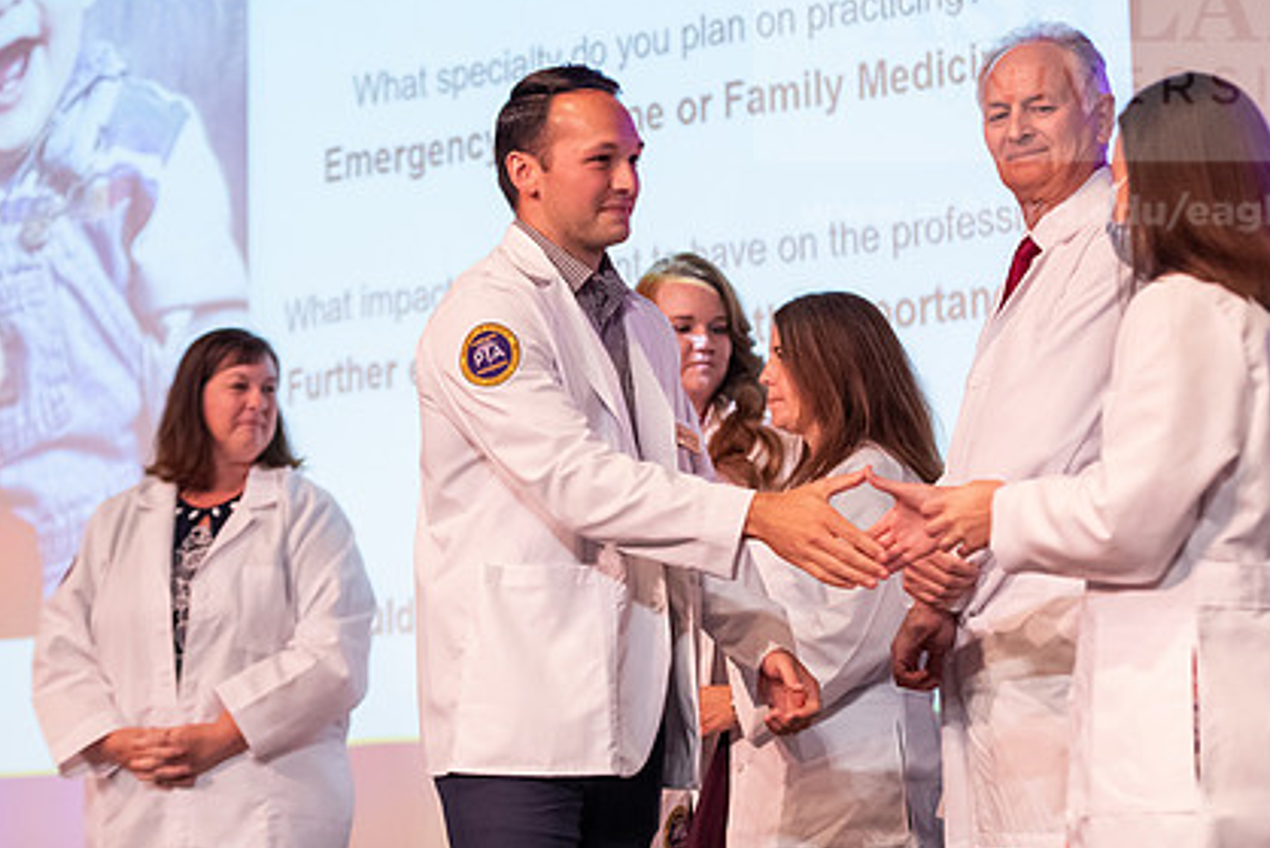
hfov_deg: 17.3
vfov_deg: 11.6
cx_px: 662
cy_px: 275
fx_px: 4164
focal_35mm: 118
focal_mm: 85
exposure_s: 1/200
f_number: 3.2
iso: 3200
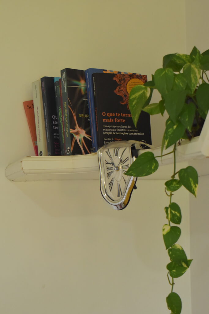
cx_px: 104
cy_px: 157
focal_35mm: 78
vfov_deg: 26.0
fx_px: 679
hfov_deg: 17.5
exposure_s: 1/160
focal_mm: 52
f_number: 6.3
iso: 2500
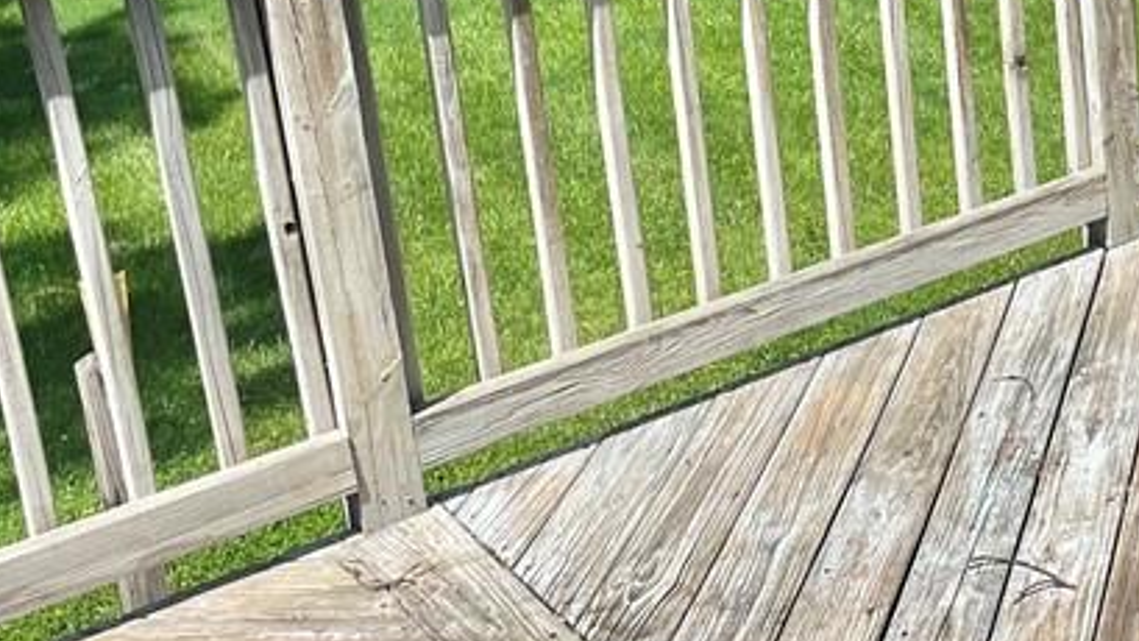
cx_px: 1314
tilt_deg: -19.9
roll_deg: +2.2
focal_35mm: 71
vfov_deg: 16.5
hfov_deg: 26.8
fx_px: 2144
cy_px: -42
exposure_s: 1/3745
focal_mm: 5.1
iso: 50
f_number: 1.6
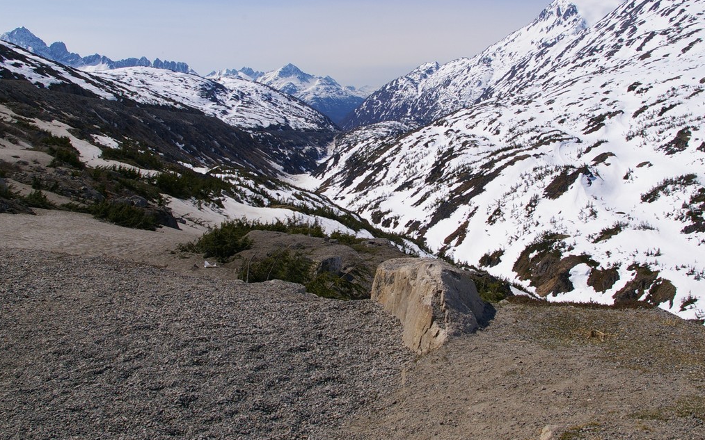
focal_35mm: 39
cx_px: 365
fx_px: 749
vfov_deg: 32.6
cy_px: 166
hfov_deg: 50.4
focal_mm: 20
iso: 200
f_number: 13
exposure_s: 1/350
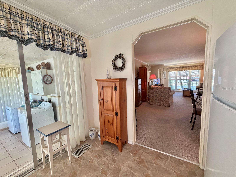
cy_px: 88
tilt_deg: -3.9
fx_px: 95
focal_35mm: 14
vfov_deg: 85.7
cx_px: 118
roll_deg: +3.4
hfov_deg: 102.1
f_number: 2.2
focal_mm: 2.22
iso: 250
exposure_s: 1/120
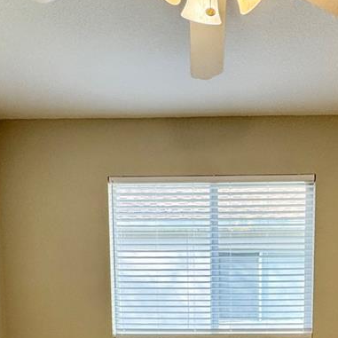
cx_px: 235
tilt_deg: -6.2
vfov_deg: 37.1
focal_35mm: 39
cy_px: 357
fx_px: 431
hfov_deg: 42.1
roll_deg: -0.9
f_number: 2.2
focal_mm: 2.22
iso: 50
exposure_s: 1/120
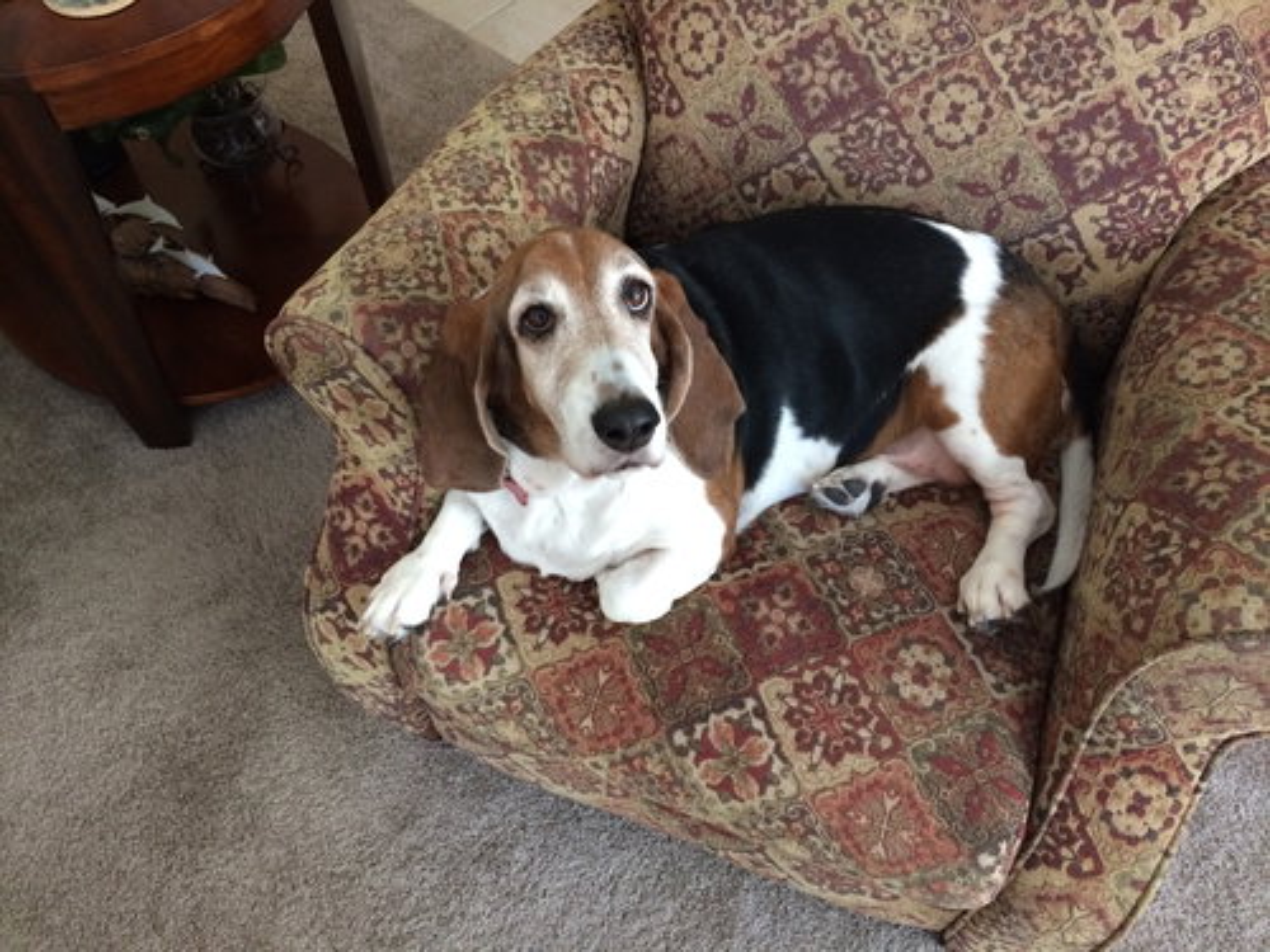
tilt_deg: -57.2
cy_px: 476
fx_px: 1064
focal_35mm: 29
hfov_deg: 61.7
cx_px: 635
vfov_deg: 48.2
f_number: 2.2
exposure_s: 1/30
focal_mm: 4.15
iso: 200
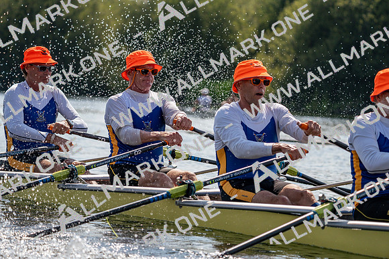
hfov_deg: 10.3
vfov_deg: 6.9
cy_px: 130
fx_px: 2162
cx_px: 194
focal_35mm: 200
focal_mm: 200
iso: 160
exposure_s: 1/1600
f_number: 5.6
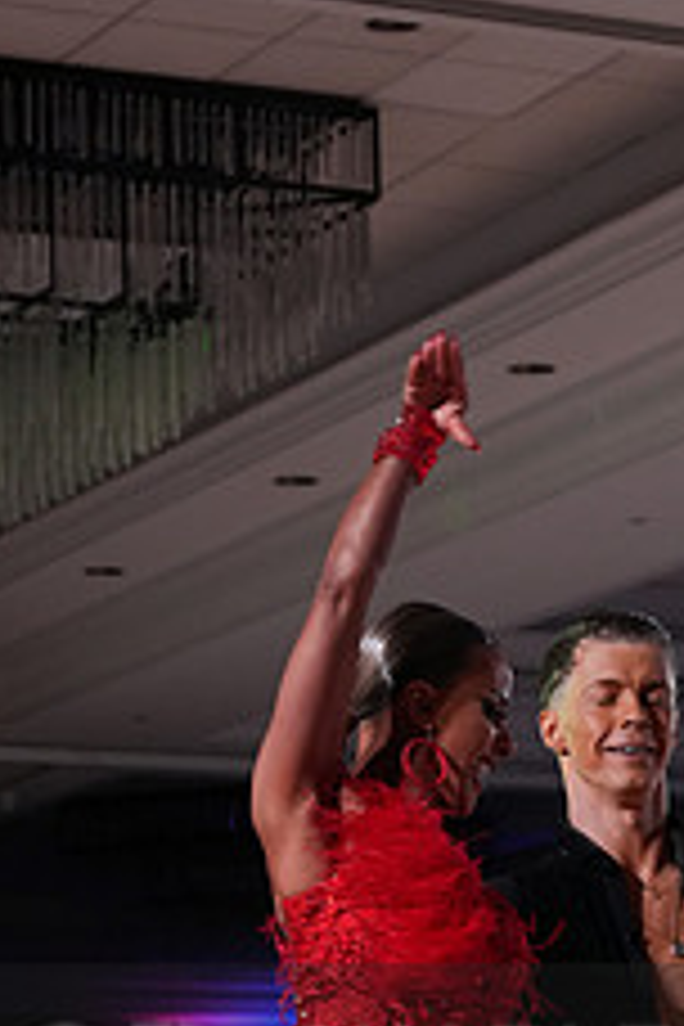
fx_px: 4560
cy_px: 1116
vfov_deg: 12.6
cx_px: 560
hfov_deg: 8.6
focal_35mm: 160
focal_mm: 63
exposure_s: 1/400
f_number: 5
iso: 2500
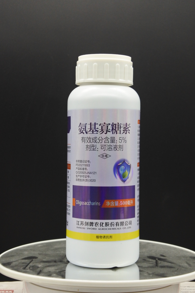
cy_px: 146
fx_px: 552
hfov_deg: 20.0
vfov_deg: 29.7
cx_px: 98
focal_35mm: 68
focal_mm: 25.2
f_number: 6.3
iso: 1000
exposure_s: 1/60
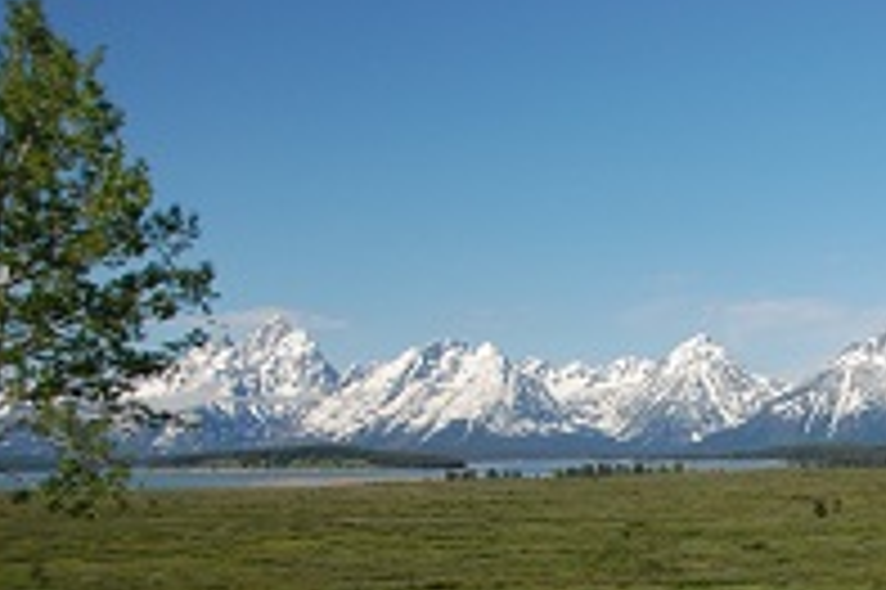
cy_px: 511
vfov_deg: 21.8
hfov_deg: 30.8
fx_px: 1500
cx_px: 859
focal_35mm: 61
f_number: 5
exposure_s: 1/1250
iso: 320
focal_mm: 20
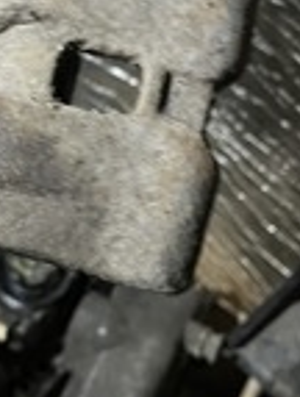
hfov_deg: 16.5
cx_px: -28
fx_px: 1001
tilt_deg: -53.7
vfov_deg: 22.3
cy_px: 128
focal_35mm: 87
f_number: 1.6
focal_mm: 5.1
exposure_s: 1/31
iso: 640
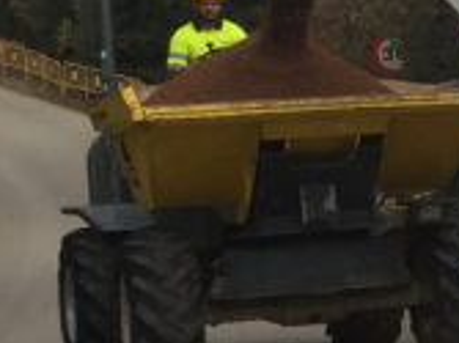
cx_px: 1069
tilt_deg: -9.2
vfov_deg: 8.3
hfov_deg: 9.9
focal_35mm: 178
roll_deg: +0.9
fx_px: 2359
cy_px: 214
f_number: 2.2
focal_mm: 4.15
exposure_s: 1/638
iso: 32
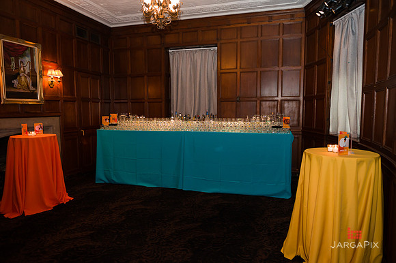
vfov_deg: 53.1
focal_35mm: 24
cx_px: 198
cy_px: 132
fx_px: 264
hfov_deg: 73.8
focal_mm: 24
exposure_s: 1/125
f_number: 4
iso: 1600
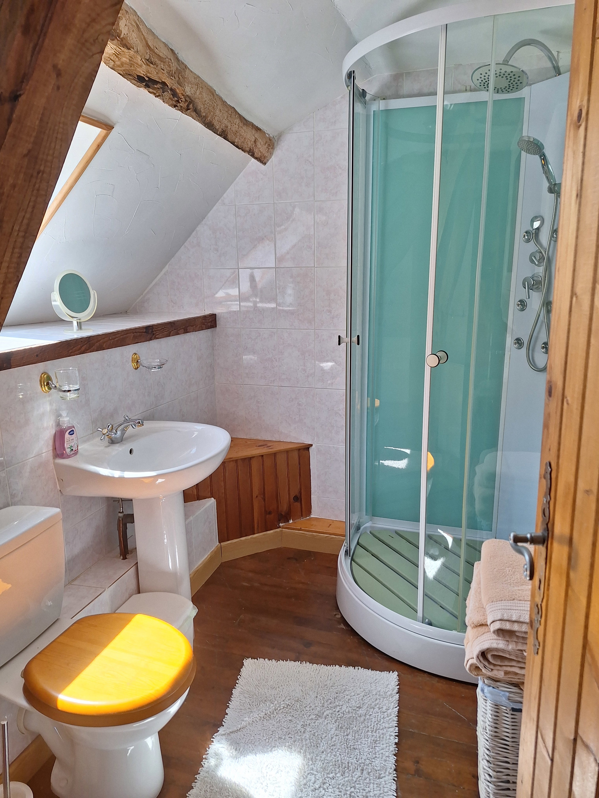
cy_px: 399
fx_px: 531
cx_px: 300
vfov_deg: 73.9
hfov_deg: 58.9
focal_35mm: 23
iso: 40
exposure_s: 1/184
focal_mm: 5.54
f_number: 1.8
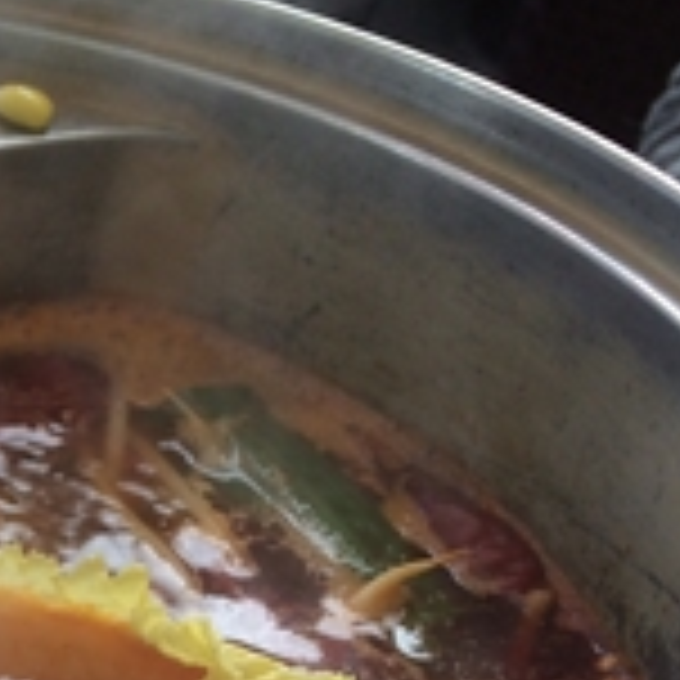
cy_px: 887
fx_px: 2267
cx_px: -500
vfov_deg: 16.2
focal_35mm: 102
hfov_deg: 15.1
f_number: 2.2
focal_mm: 4.15
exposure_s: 1/125
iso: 32
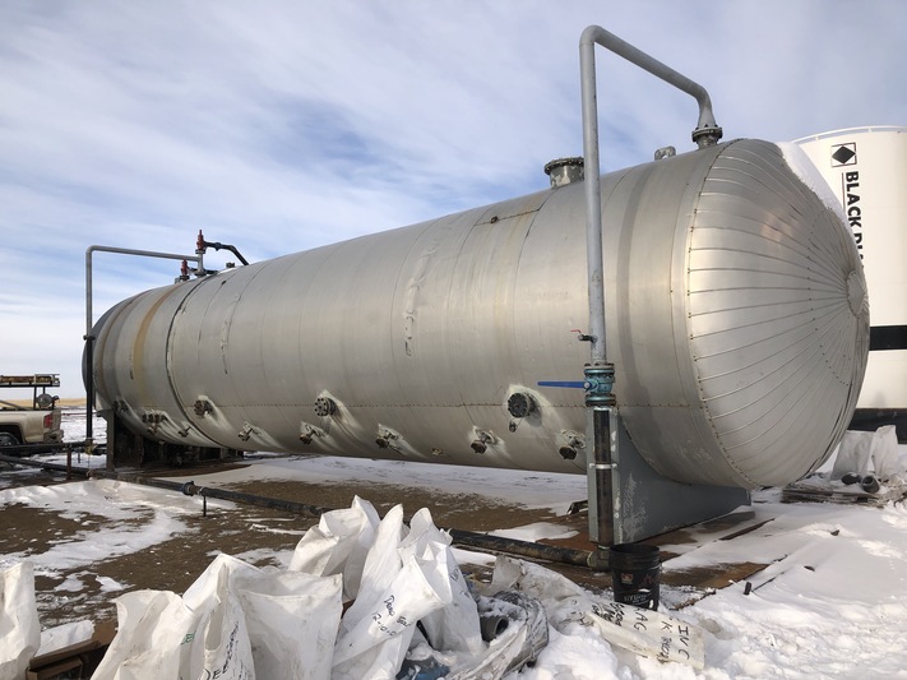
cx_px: 454
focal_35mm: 28
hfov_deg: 63.5
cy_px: 340
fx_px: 734
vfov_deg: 49.7
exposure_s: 1/2525
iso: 20
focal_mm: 3.99
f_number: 1.8
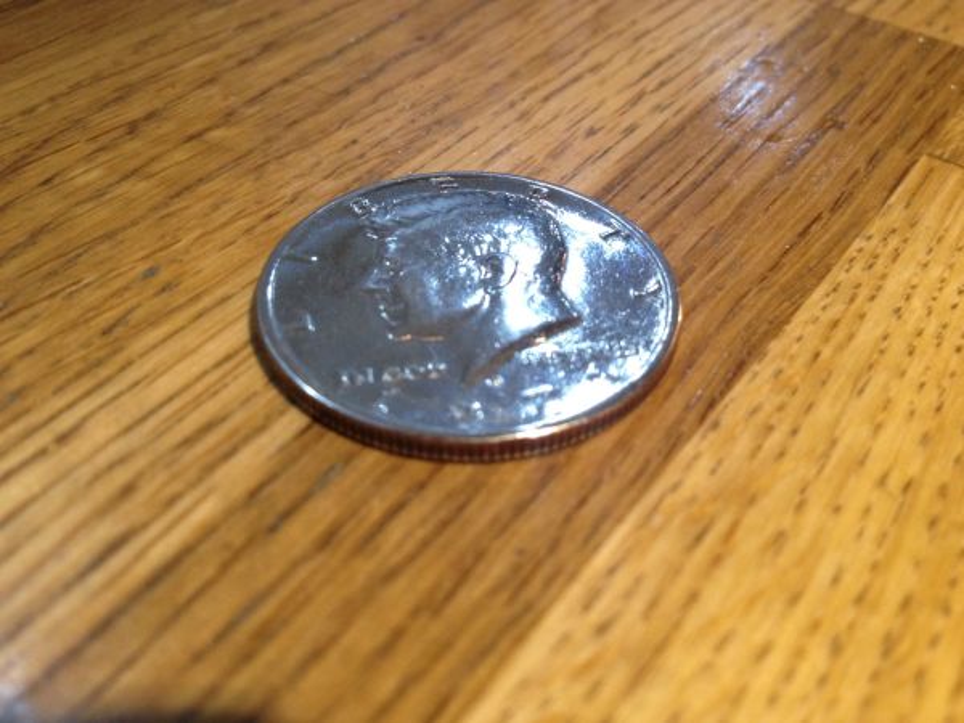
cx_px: 482
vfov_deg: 40.7
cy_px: 362
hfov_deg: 52.6
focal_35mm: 35
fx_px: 975
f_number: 2.4
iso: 160
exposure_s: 1/20
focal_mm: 4.28
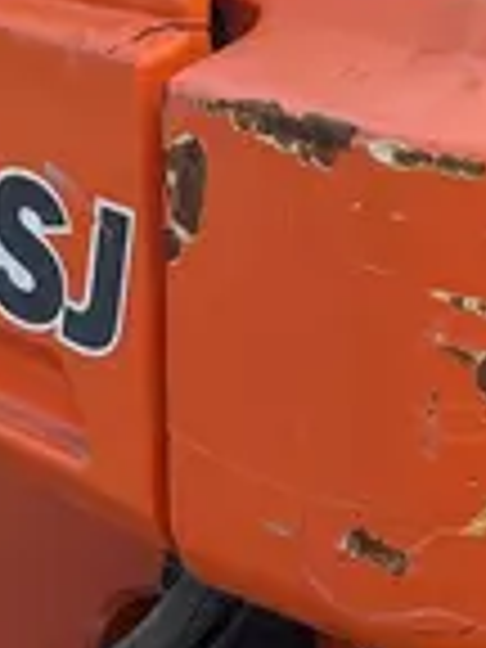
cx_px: -104
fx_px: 2471
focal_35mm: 132
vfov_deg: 14.9
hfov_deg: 11.0
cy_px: 182
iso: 50
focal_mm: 5.1
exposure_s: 1/858
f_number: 1.6
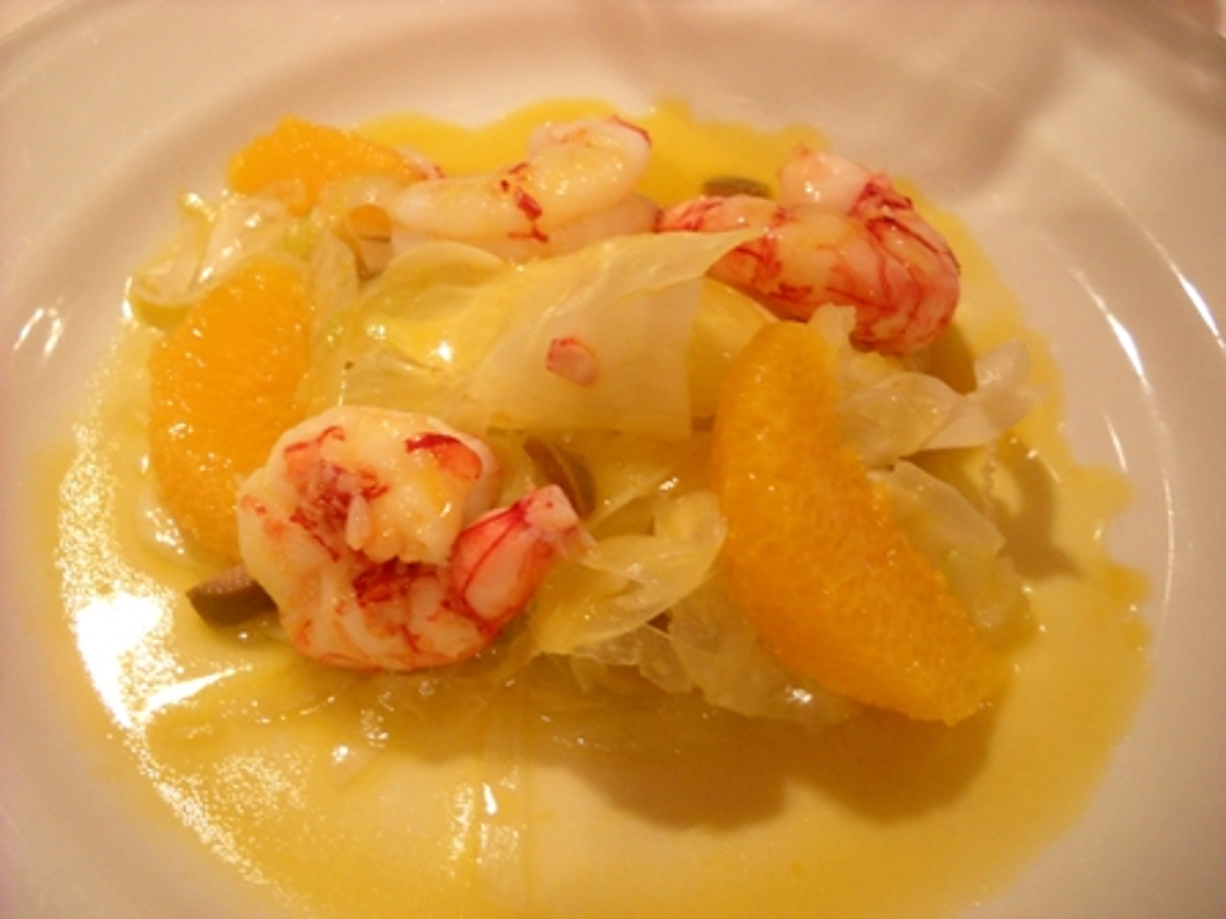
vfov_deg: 35.1
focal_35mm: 41
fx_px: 1452
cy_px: 460
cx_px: 613
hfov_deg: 45.8
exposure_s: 1/38
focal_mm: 6.72
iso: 400
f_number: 3.1
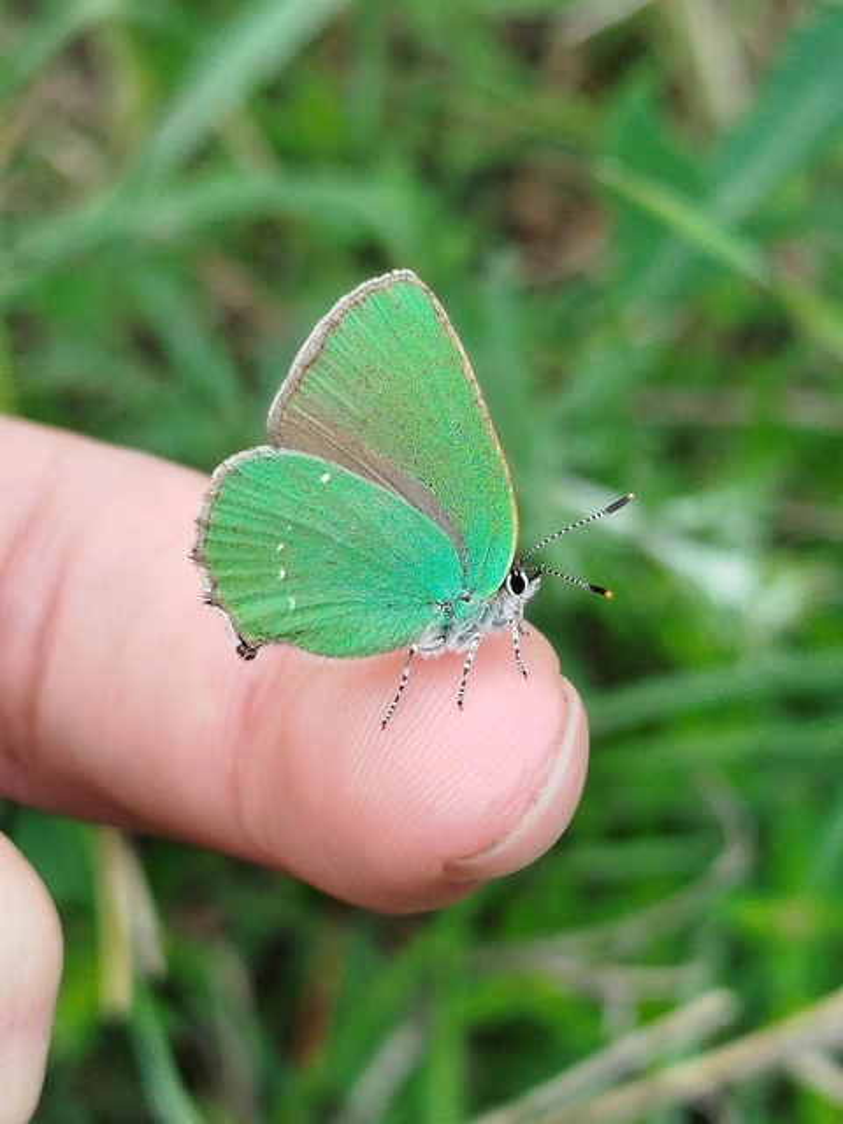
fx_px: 1007
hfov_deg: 45.4
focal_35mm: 31
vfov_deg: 58.4
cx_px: 422
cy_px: 562
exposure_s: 1/100
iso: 50
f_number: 1.7
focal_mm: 5.31
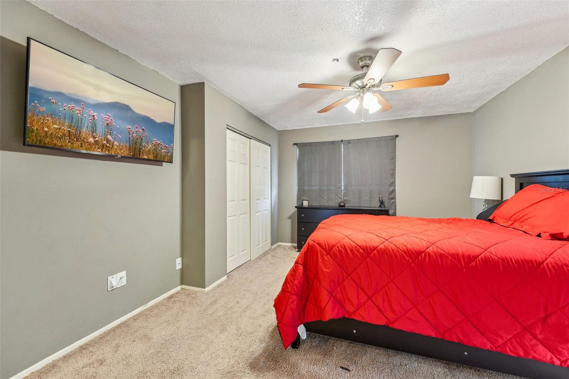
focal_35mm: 14
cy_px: 190
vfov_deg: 81.2
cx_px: 284
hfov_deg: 104.3
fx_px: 221
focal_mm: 14
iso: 200
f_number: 8
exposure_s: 1/1.25
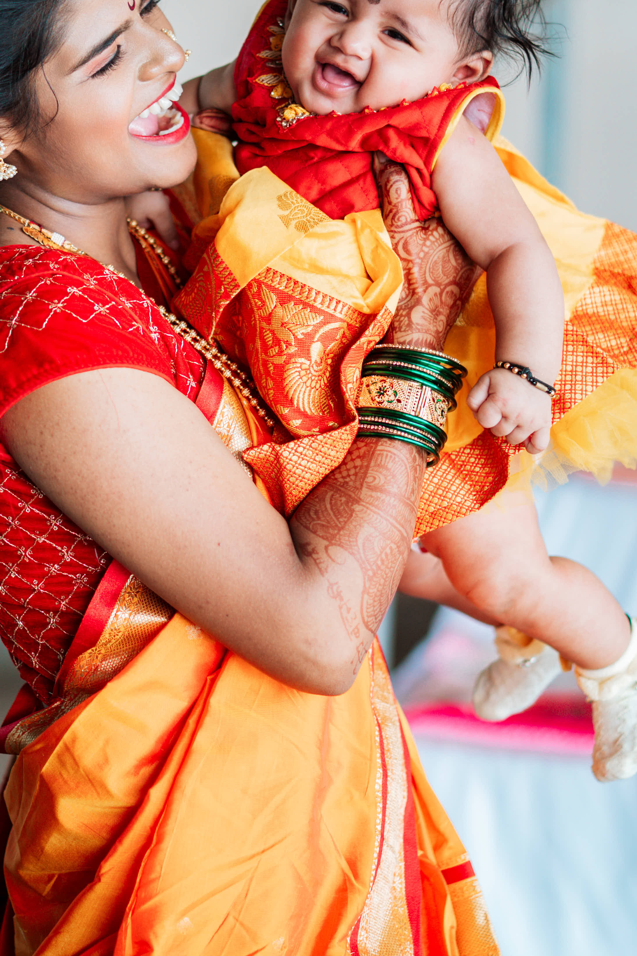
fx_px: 4113
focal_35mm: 155
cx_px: 237
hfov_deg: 8.9
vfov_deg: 13.2
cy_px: 355
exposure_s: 1/640
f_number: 1.8
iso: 320
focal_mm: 85
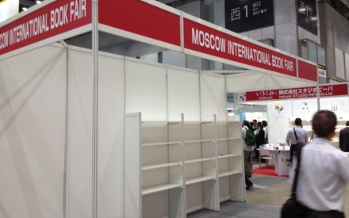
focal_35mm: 38
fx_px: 361
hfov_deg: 51.5
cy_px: 93
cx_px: 178
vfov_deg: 33.5
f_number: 2.4
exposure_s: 1/20
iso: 50
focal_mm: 4.28
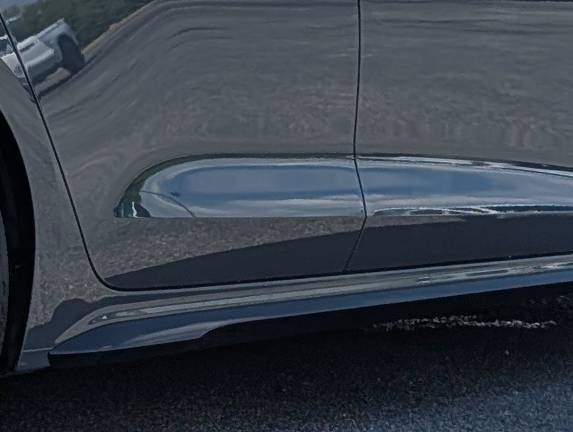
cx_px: -119
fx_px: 3531
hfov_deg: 9.2
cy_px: 64
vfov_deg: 7.0
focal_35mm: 213
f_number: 1.68
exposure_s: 1/853
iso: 19
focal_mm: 6.9
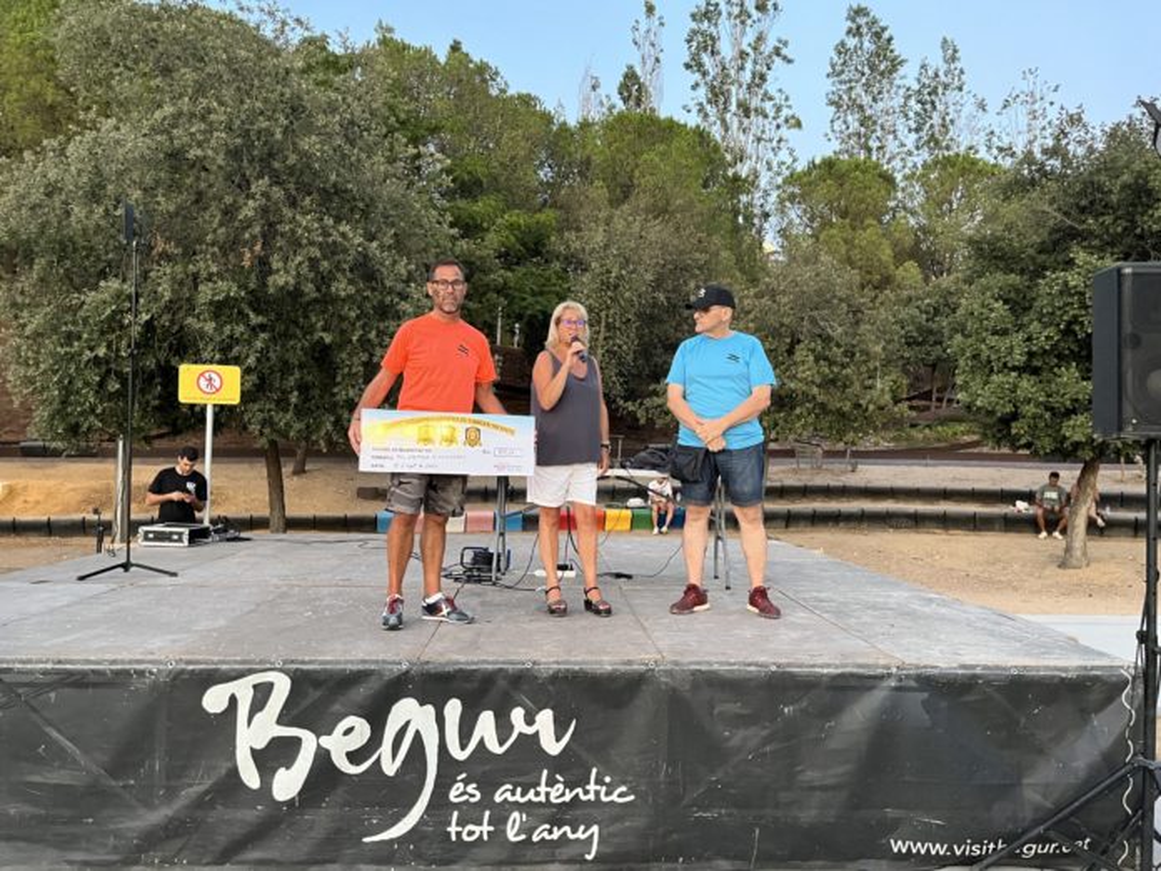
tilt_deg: +1.0
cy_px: 436
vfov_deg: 53.1
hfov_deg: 67.3
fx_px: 872
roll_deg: -0.5
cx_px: 580
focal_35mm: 26
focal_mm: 5.1
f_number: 1.6
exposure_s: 1/60
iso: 500
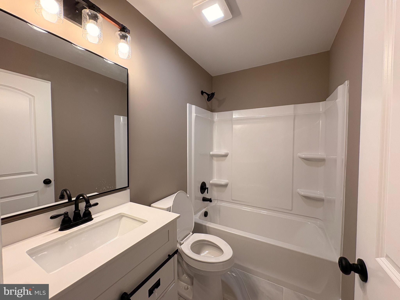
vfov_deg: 85.7
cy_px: 150
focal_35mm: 14
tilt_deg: -1.4
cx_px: 200
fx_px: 162
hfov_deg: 102.1
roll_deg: +0.2
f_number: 2.2
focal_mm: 2.22
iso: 160
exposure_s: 1/120
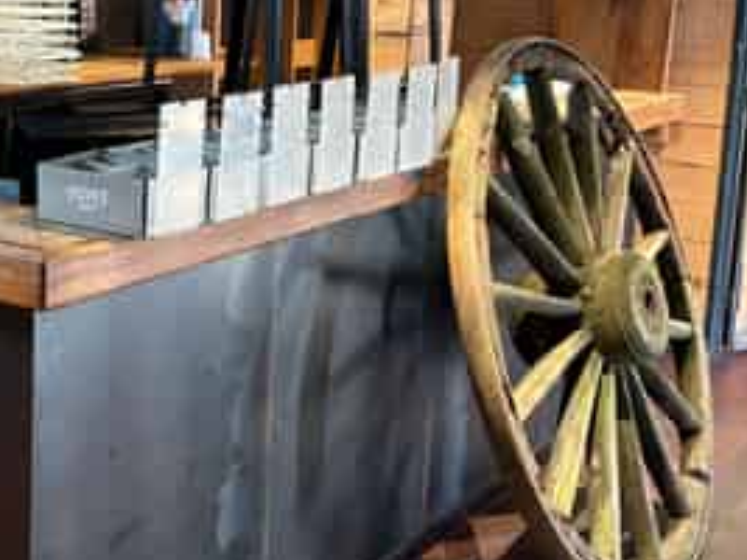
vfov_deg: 22.8
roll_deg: -0.2
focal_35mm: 64
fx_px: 1380
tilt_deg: -9.9
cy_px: 192
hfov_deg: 29.5
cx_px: 134
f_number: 1.6
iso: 500
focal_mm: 5.96
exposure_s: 1/33
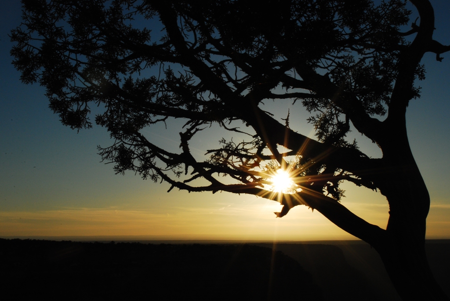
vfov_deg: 25.1
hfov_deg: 36.8
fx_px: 676
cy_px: 150
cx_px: 225
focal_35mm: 54
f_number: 32
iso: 400
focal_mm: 36
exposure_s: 1/200
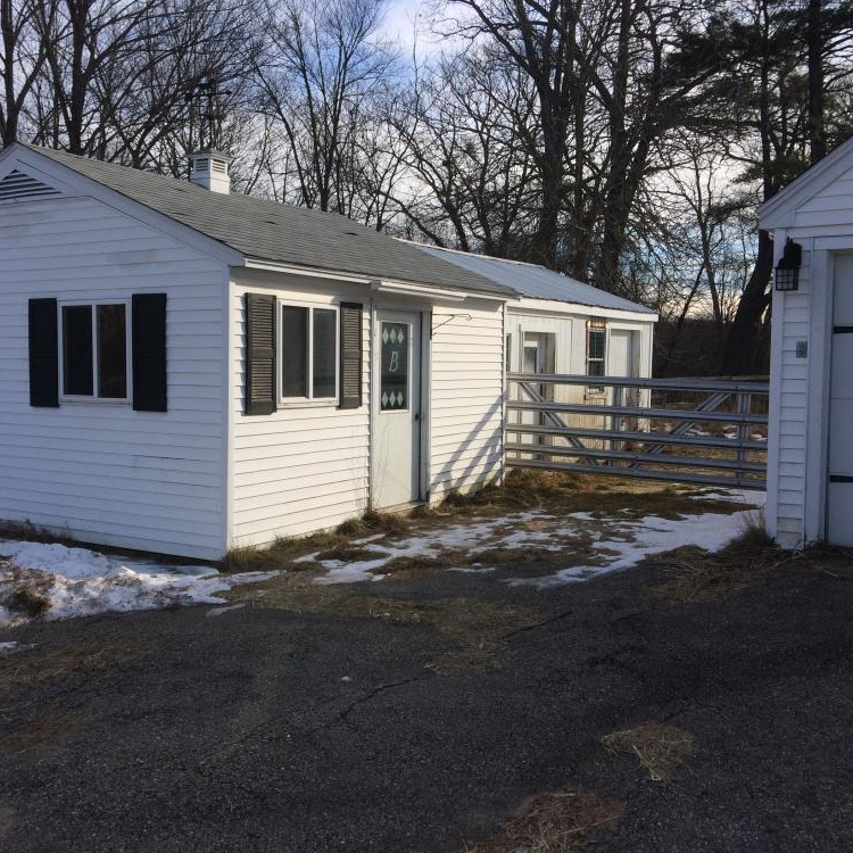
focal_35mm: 35
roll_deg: +0.4
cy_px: 423
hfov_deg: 47.0
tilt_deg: -5.9
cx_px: 358
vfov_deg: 47.2
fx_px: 976
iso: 32
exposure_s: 1/1368
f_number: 2.2
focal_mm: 4.15
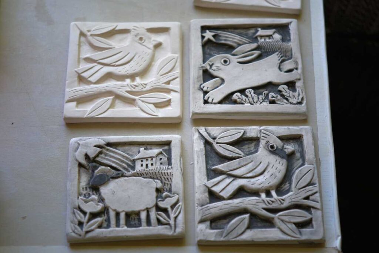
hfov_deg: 33.4
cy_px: 126
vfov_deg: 22.6
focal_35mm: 60
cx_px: 190
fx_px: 632
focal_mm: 40
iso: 250
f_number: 1.8
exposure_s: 1/300
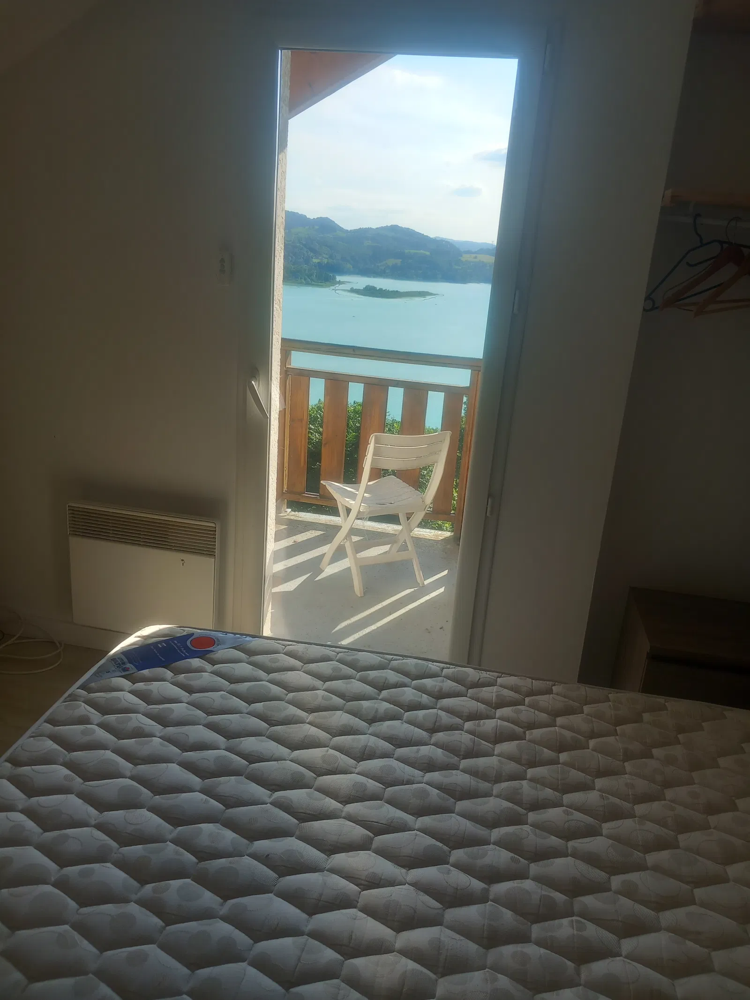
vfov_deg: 65.3
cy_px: 500
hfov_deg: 51.4
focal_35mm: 27
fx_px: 780
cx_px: 375
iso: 20
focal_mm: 4
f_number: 1.8
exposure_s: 1/139
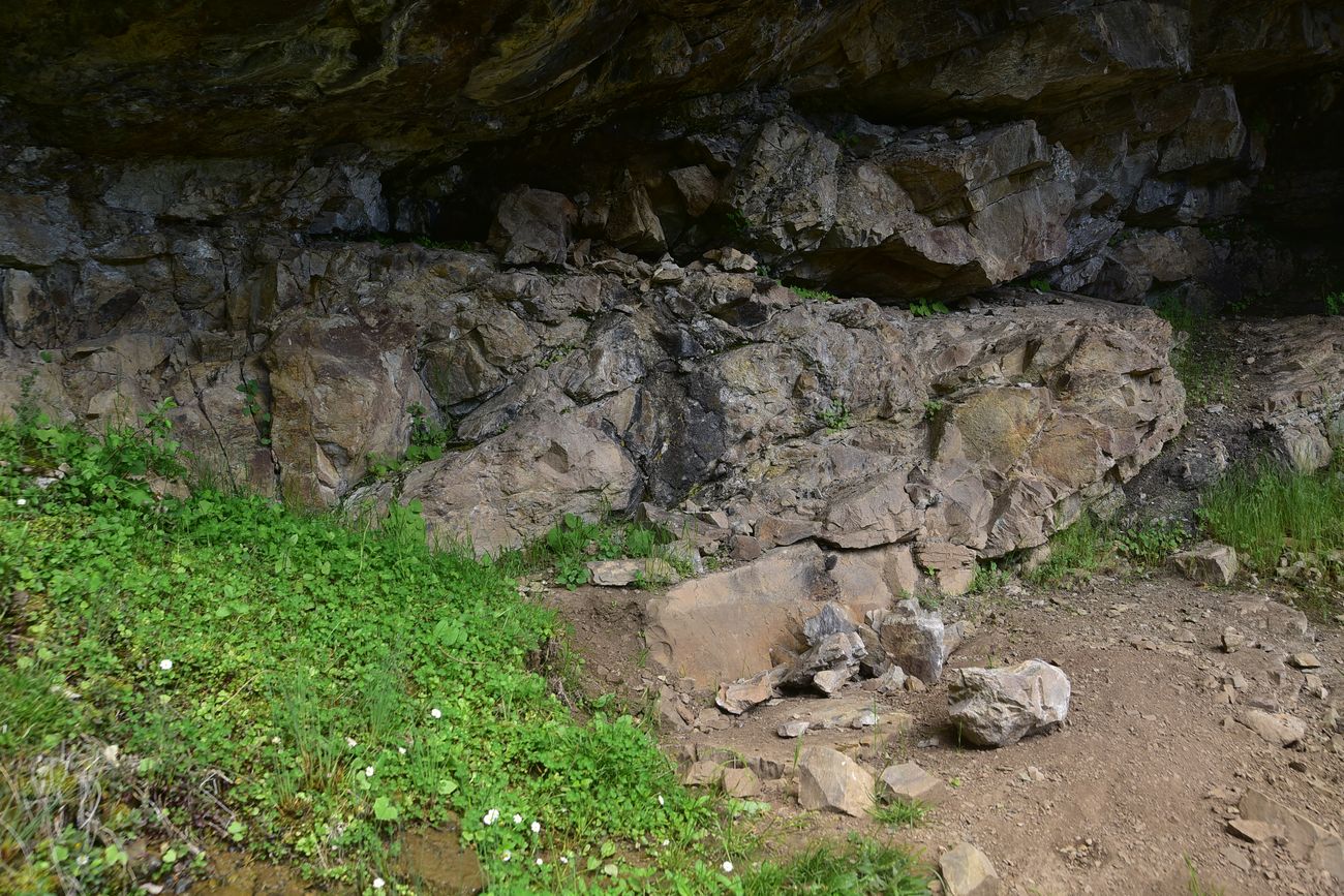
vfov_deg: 41.1
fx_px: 1195
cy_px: 448
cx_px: 672
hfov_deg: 58.7
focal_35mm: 32
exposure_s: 1/125
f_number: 6.3
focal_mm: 32
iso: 160
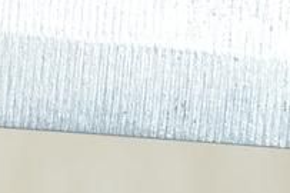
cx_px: -504
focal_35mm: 642
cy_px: -92
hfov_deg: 3.2
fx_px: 5167
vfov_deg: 2.1
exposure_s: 1/2
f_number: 11
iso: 400
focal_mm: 62
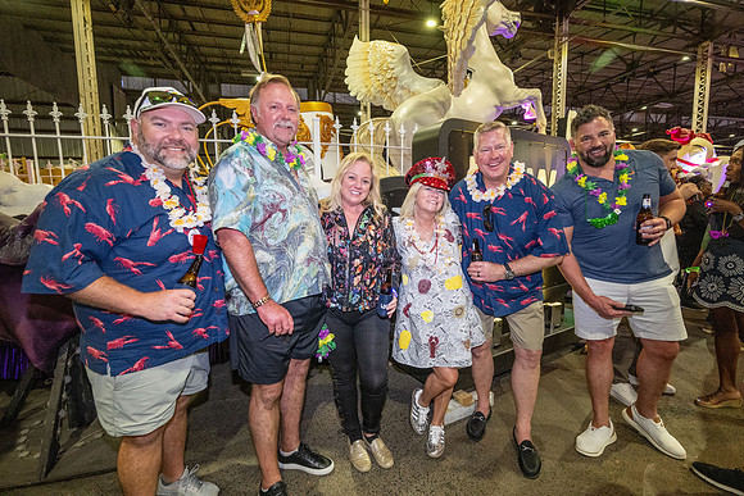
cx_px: 372
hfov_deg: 96.7
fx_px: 331
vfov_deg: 73.8
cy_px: 248
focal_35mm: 16
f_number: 4
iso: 5000
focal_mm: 16
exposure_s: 1/125
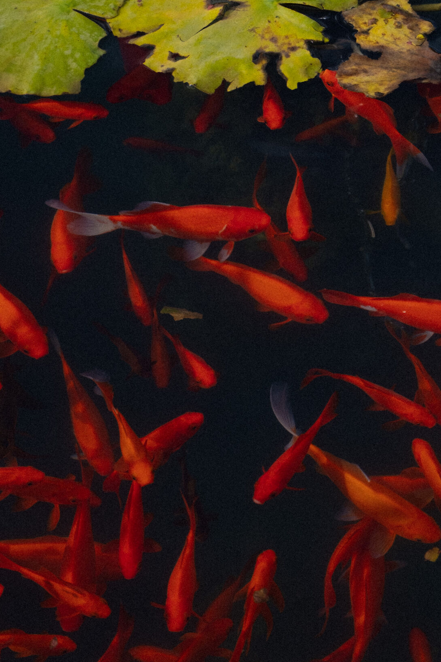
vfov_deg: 18.5
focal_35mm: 110
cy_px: 191
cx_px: 217
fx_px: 2021
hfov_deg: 12.5
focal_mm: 50
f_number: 5.6
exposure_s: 1/320
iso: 200
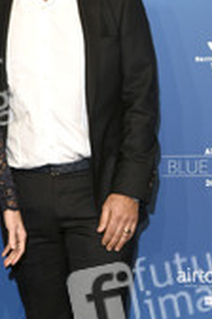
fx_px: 1106
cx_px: -8
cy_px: 196
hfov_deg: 10.8
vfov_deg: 16.3
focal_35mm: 125
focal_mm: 35
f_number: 4
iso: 400
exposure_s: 1/320
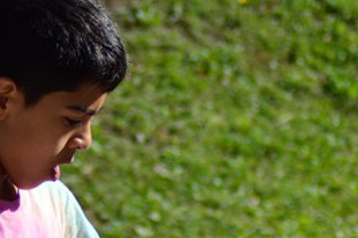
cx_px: -12
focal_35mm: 404
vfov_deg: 3.4
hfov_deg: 5.1
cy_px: 290
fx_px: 4015
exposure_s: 1/1000
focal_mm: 70
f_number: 4
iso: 100
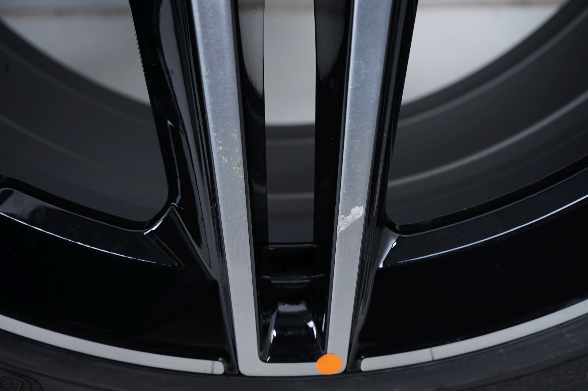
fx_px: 751
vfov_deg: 29.2
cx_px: 294
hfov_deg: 42.8
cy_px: 196
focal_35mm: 46
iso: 250
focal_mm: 46
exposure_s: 1/125
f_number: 7.1
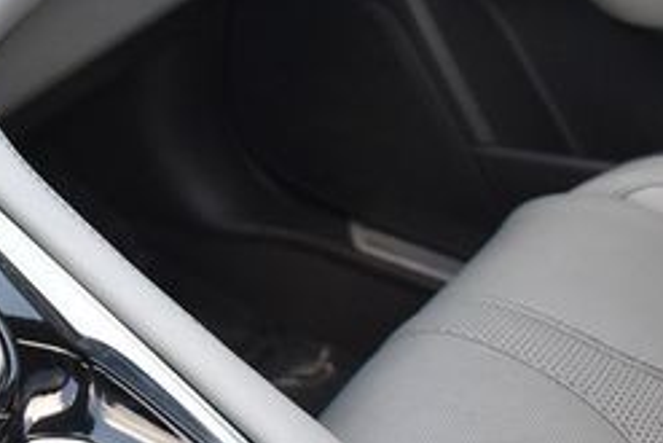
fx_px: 1290
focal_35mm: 70
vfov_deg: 19.4
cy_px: 162
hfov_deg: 26.4
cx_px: -78
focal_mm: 18
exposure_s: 1/200
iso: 800
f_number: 3.5
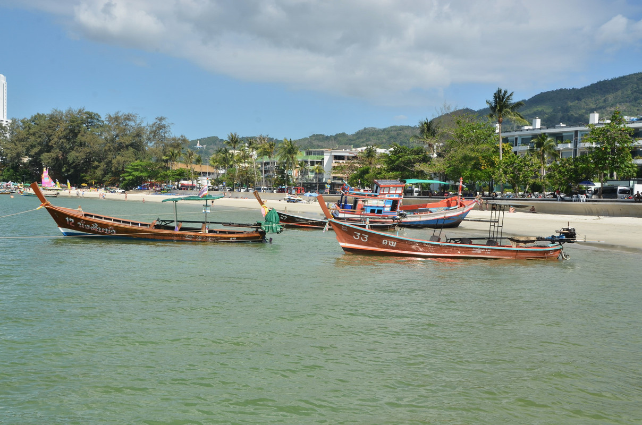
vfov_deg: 30.7
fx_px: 774
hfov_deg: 45.0
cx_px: 321
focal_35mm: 44
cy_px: 212
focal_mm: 29
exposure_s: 1/200
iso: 160
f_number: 14
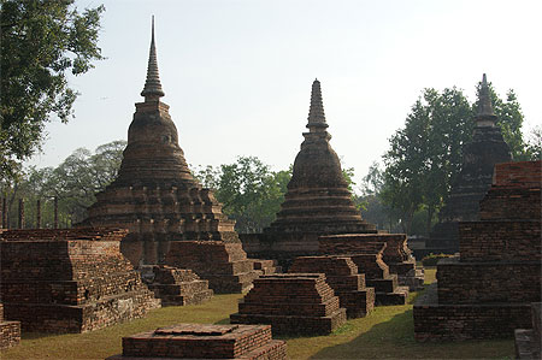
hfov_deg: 46.4
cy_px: 180
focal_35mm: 42
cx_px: 271
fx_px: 632
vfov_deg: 31.8
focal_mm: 28
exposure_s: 1/250
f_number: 8
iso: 100
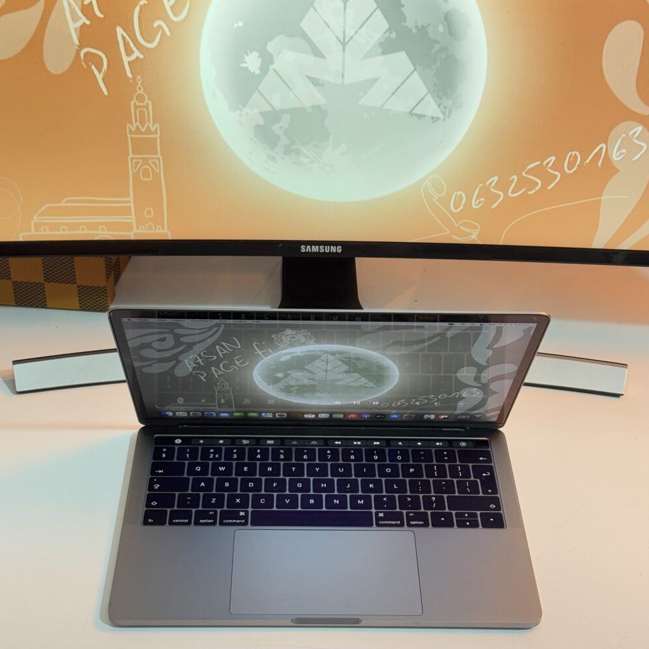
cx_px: 326
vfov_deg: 30.0
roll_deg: -1.9
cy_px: 394
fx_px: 1209
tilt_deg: -37.9
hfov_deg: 30.0
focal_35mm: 57
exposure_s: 1/50
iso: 160
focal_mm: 6.76
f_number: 1.78
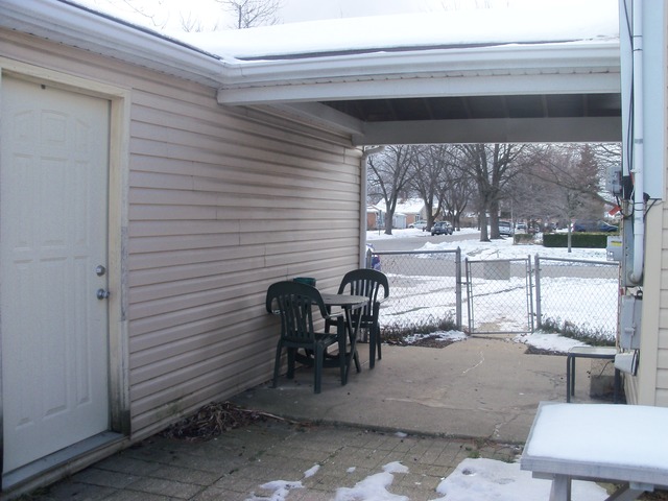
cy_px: 250
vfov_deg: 40.7
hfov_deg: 52.6
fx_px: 675
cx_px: 334
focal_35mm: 35
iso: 80
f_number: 3
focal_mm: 6.3
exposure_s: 1/320
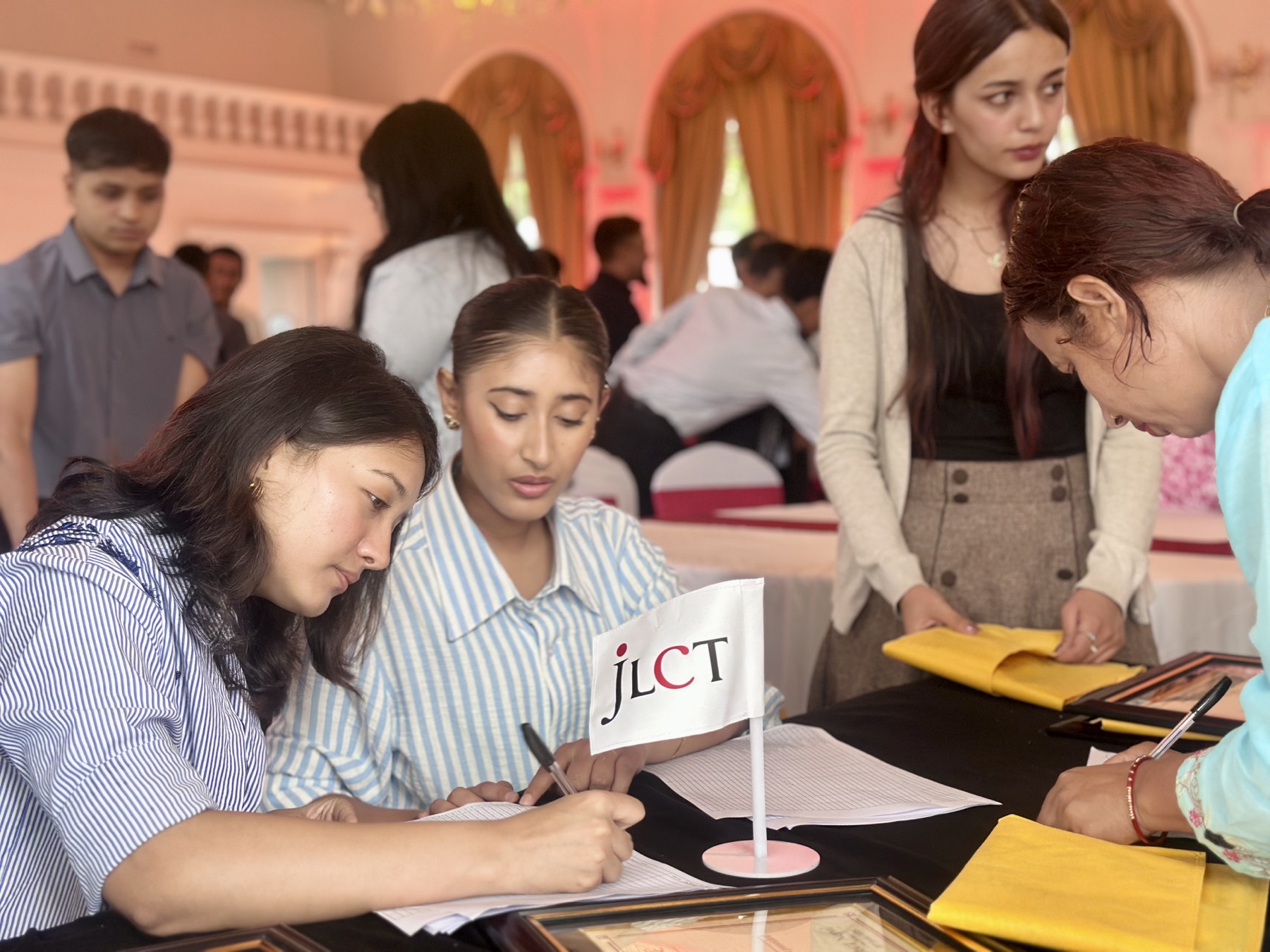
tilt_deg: -3.8
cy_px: 476
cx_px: 635
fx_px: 1761
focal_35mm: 48
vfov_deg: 30.3
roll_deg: +0.0
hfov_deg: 39.7
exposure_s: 1/50
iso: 200
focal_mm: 6.86
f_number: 1.78
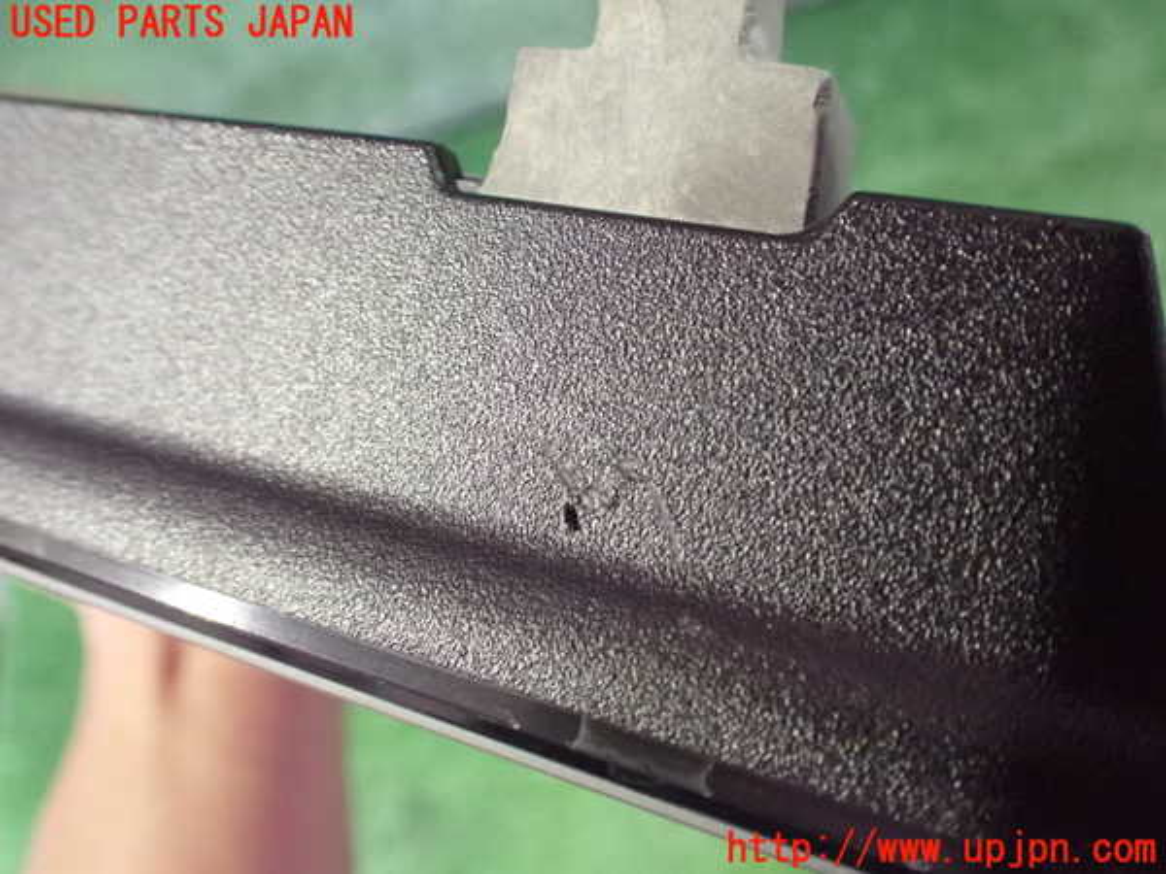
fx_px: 1011
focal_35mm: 30
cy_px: 437
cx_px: 583
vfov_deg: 46.8
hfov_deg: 60.0
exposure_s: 1/30
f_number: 2.3
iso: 1600
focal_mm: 5.4
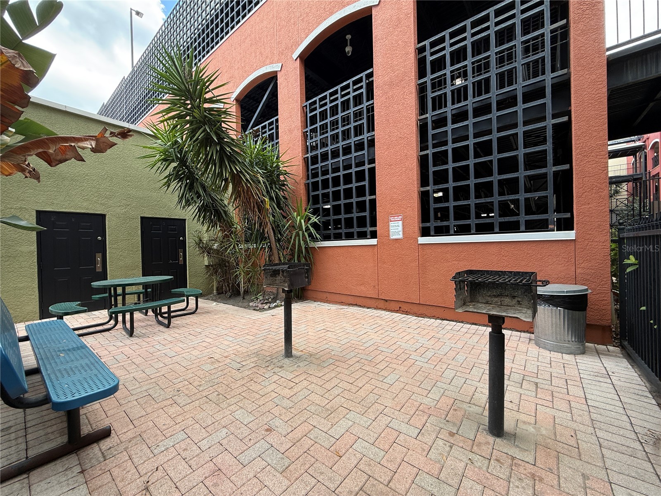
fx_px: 267
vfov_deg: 85.7
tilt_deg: -1.5
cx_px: 330
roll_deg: +1.4
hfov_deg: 102.1
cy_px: 248
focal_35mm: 14
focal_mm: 2.22
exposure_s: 1/154
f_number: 2.2
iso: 50
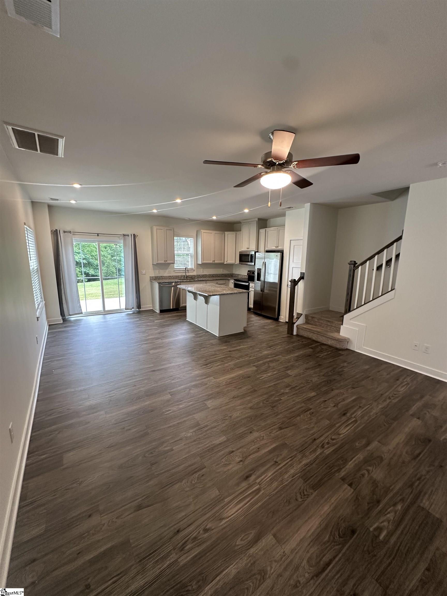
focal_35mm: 14
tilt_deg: -9.6
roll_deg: -2.8
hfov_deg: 85.7
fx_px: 241
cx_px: 224
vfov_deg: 102.1
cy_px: 298
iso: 160
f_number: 2.2
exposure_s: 1/60
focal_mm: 2.22
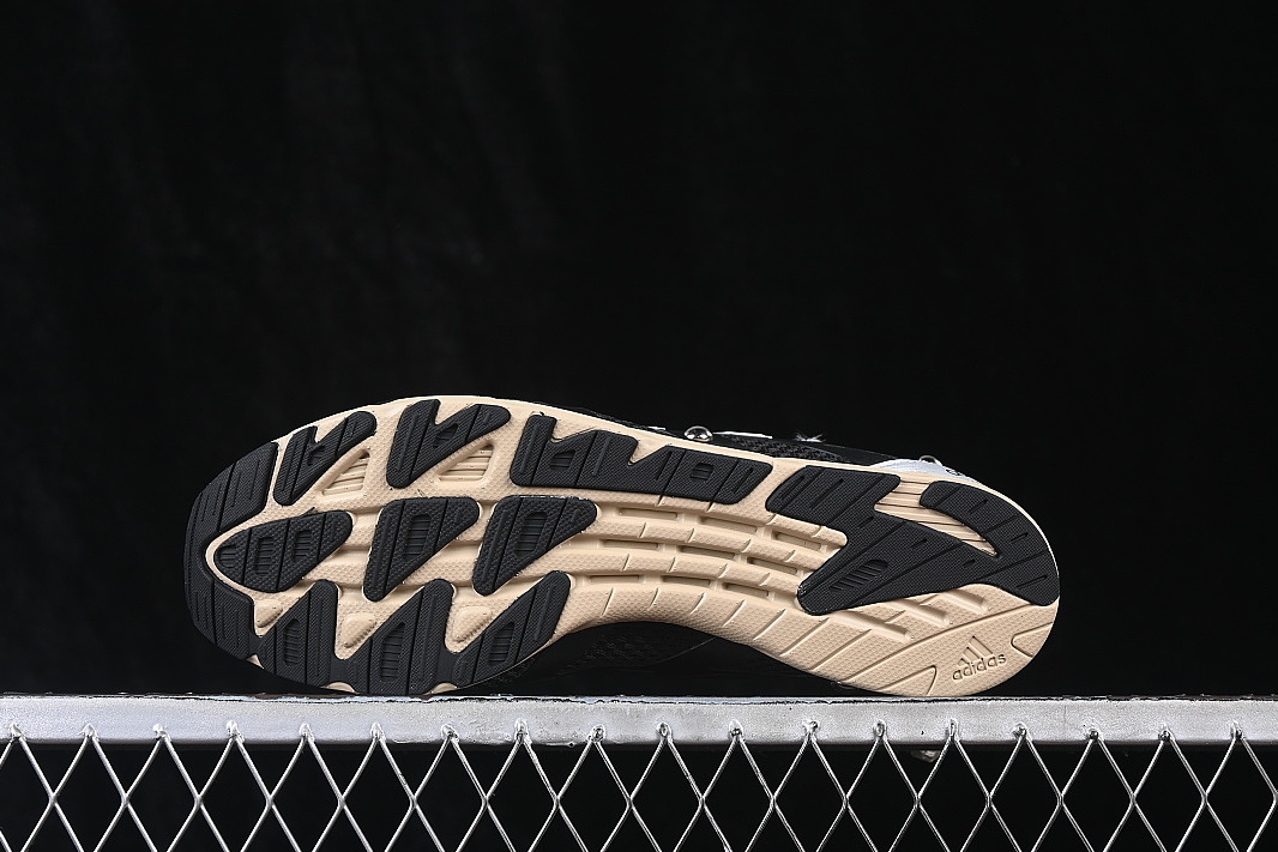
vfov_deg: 18.0
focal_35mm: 76
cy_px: 429
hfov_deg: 26.6
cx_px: 639
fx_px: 2698
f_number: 6.3
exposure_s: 1/60
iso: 160
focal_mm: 50
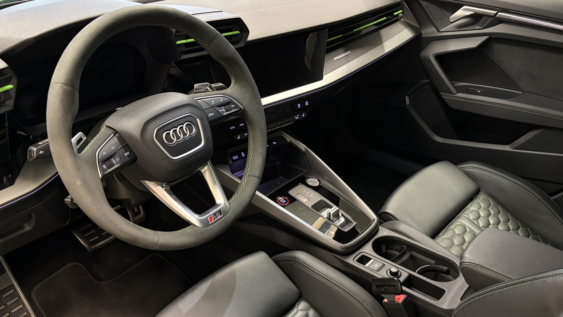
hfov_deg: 61.0
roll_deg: -0.5
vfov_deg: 36.4
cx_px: 275
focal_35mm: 32
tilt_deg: -34.0
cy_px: 203
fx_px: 478
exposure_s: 1/50
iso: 400
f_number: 1.6
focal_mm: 5.96
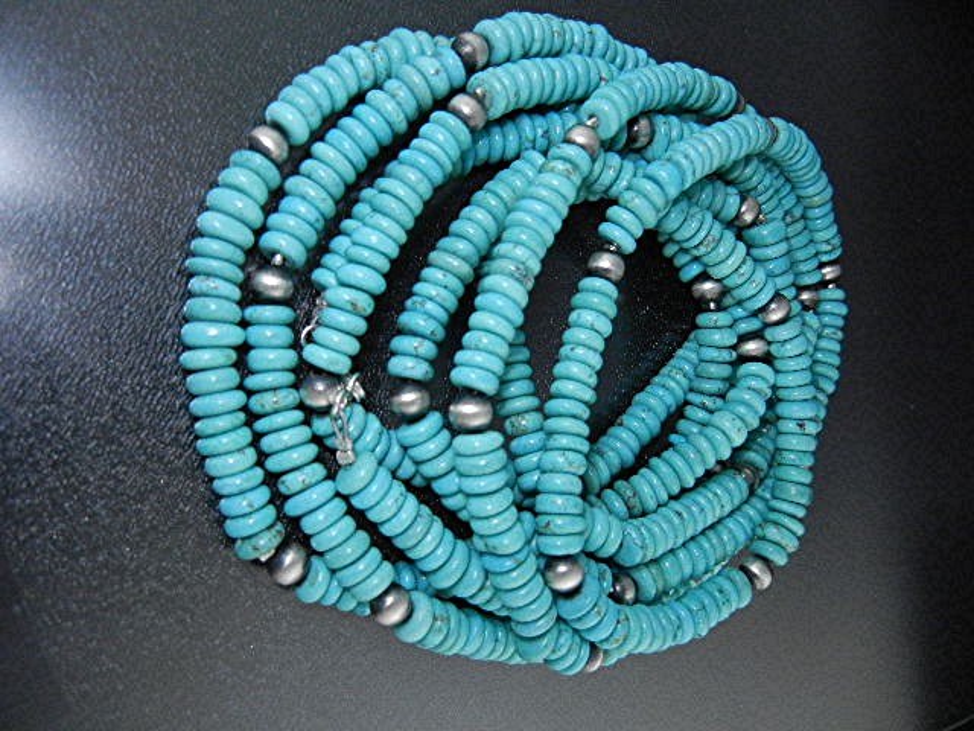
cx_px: 487
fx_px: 844
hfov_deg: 60.0
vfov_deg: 46.8
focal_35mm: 30
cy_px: 366
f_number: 7
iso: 705
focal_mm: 5.4
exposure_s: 1/30
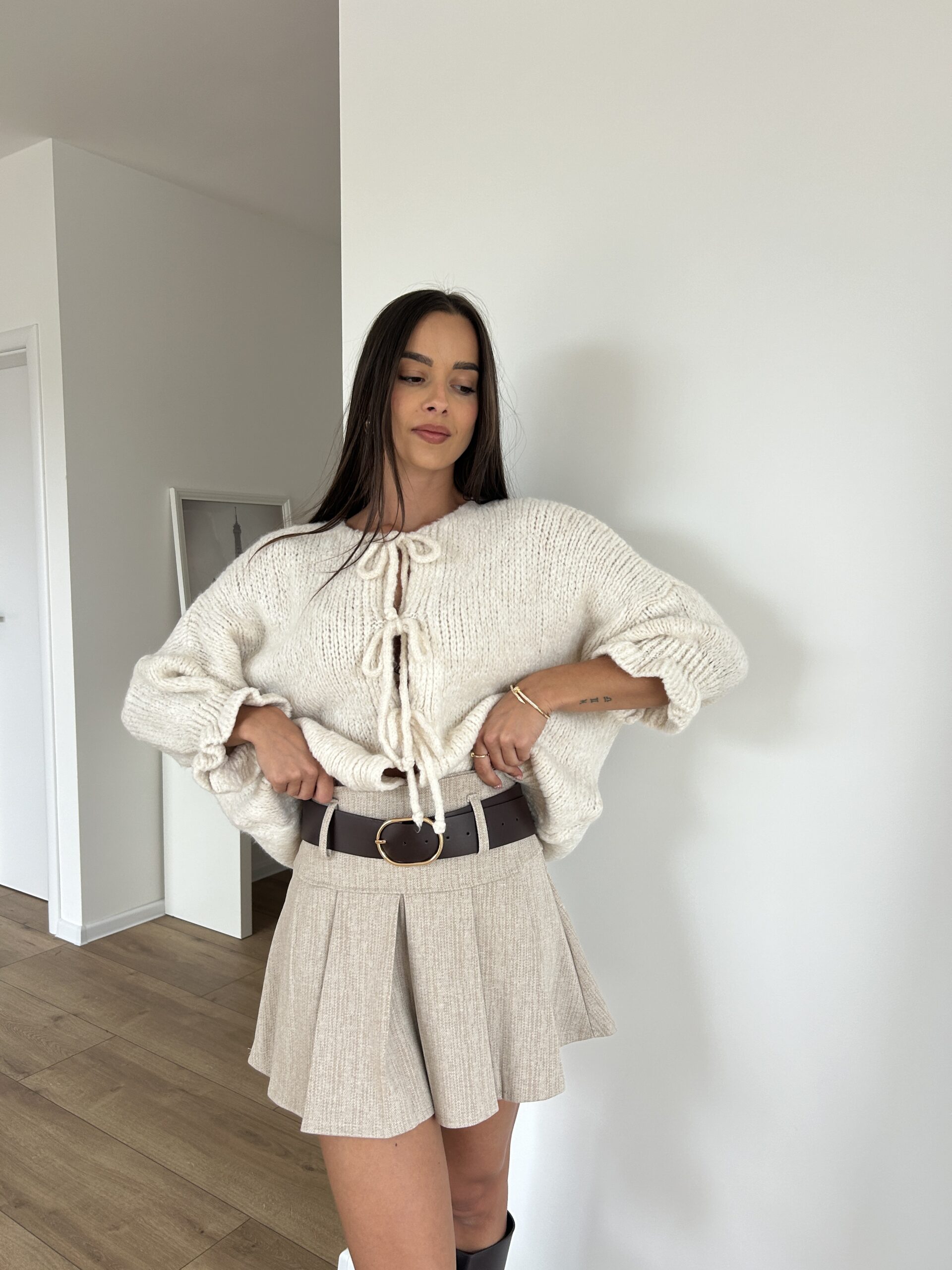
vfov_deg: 67.3
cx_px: 476
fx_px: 953
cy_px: 635
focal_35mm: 26
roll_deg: -0.4
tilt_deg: -5.6
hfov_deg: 53.1
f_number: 1.5
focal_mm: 5.7
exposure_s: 1/121
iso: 100
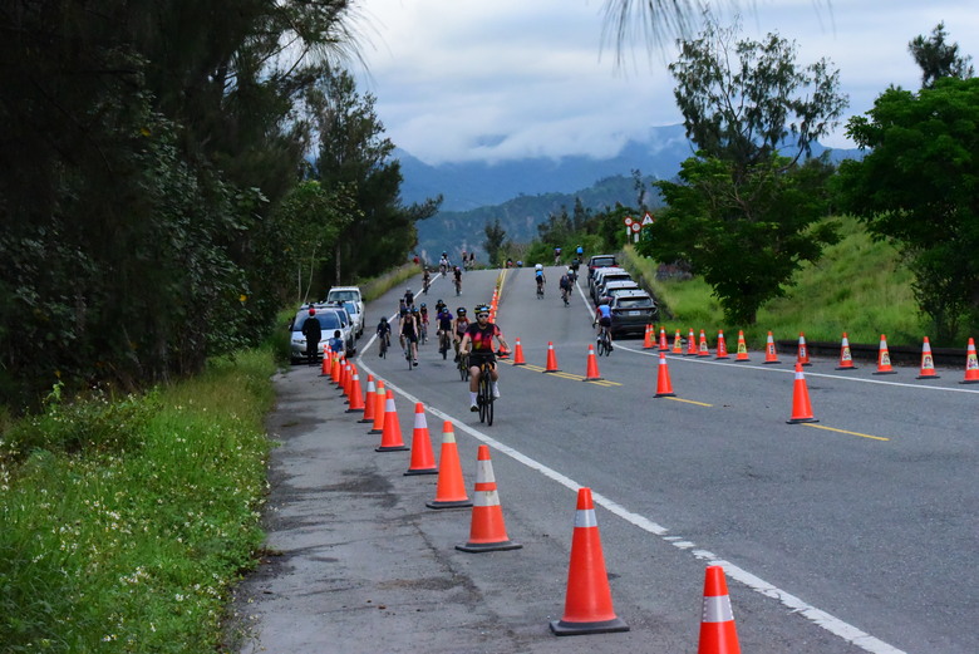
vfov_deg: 14.9
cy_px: 327
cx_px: 490
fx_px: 2503
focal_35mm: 92
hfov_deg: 22.1
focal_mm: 92
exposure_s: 1/3200
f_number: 14
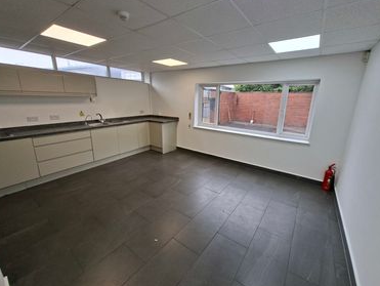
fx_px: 154
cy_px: 139
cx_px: 196
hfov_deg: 102.0
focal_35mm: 14
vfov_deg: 85.8
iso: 50
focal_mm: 1.74
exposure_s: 1/100
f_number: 2.2
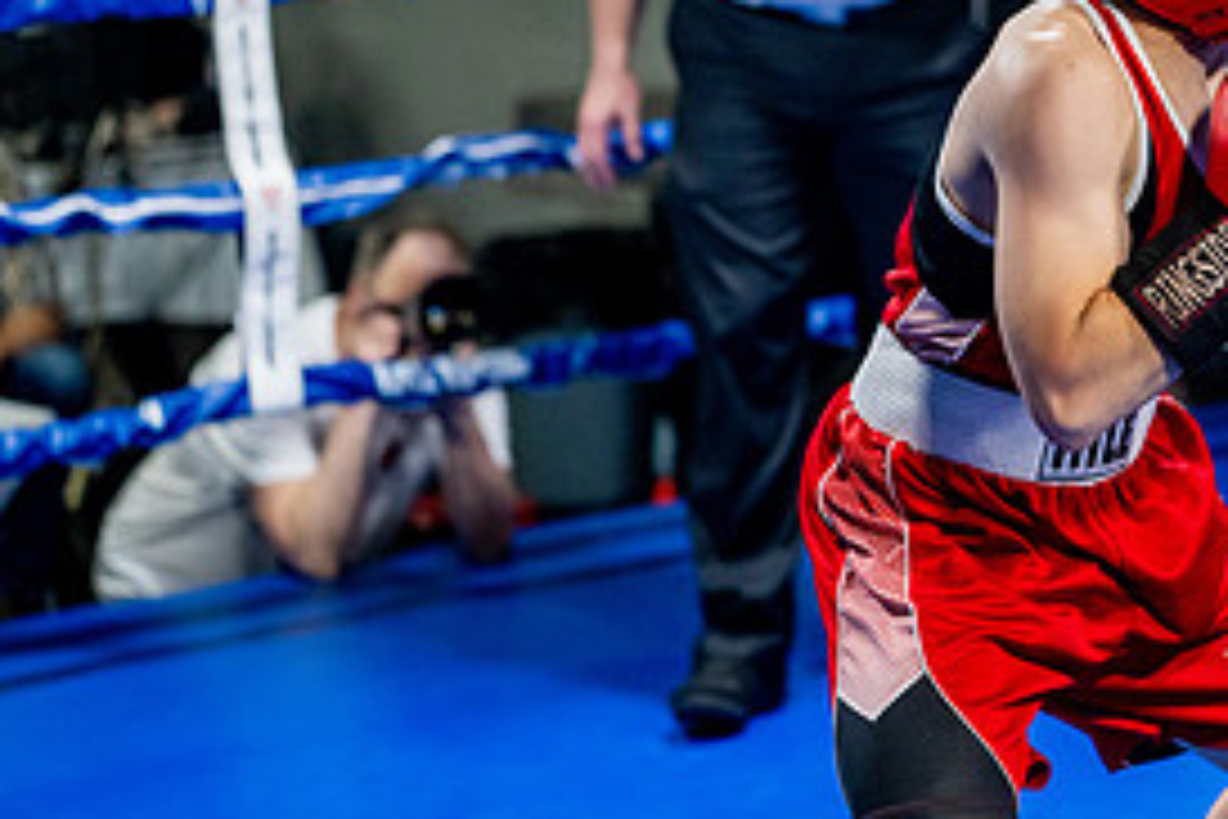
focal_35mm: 138
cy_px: 137
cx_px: 1255
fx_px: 4707
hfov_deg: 14.6
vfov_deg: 9.9
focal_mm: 65
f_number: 2
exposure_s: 1/1000
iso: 4000
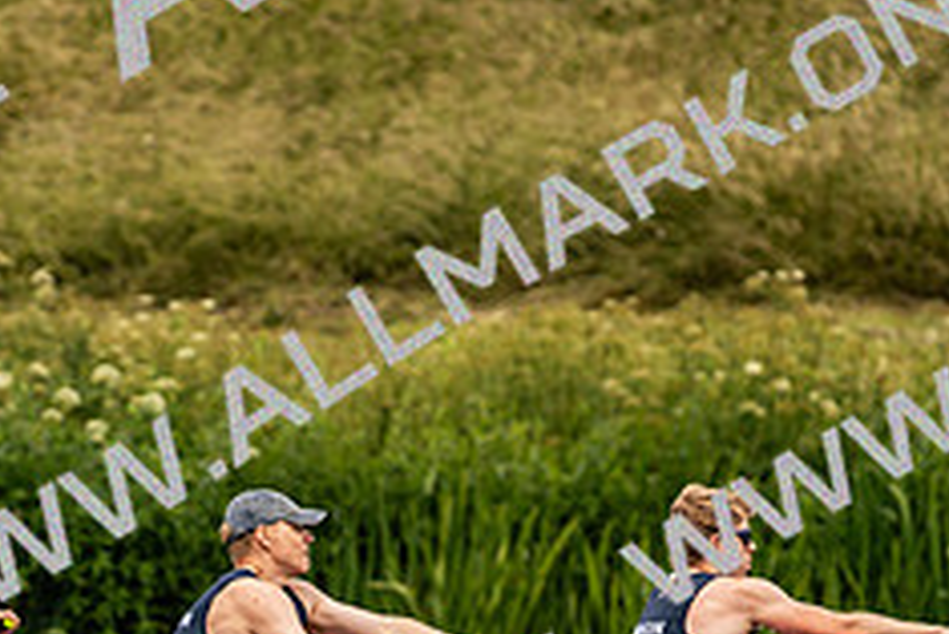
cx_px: 327
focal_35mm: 1251
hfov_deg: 1.6
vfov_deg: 1.1
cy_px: 672
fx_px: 32997
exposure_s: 1/2000
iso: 250
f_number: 6.3
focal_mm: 506
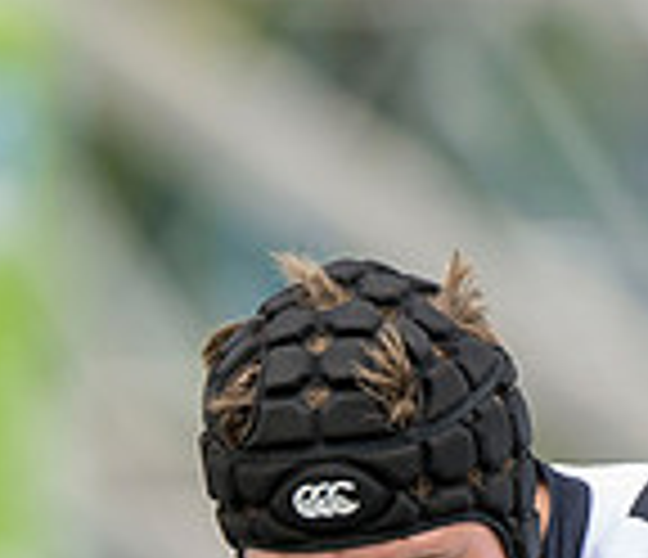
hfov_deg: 1.1
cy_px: 995
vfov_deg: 0.9
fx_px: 34052
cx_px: 402
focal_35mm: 1723
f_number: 4
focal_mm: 400
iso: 500
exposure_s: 1/1600
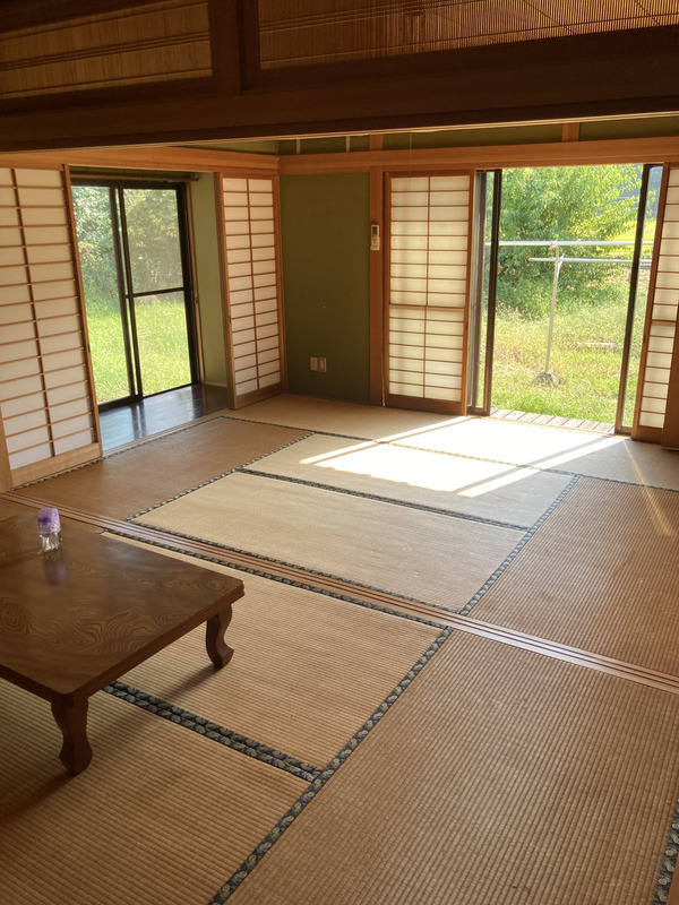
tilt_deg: -14.2
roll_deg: +1.2
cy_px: 452
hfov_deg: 49.7
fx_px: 732
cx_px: 340
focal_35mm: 28
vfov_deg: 63.4
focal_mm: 3.99
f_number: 1.8
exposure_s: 1/124
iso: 20
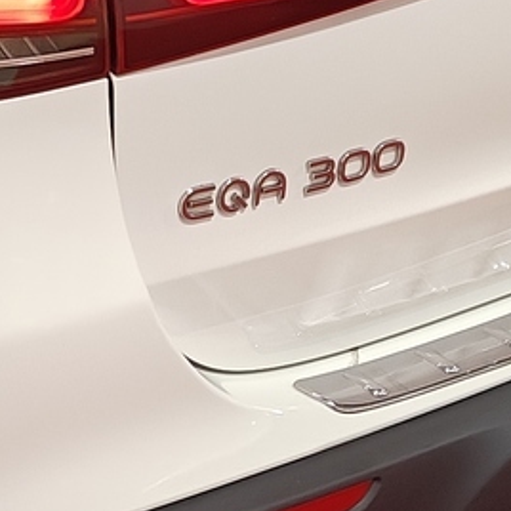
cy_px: 105
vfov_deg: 11.5
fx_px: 2539
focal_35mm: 152
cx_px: -164
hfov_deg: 11.2
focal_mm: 5.59
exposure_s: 1/120
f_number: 1.8
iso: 80
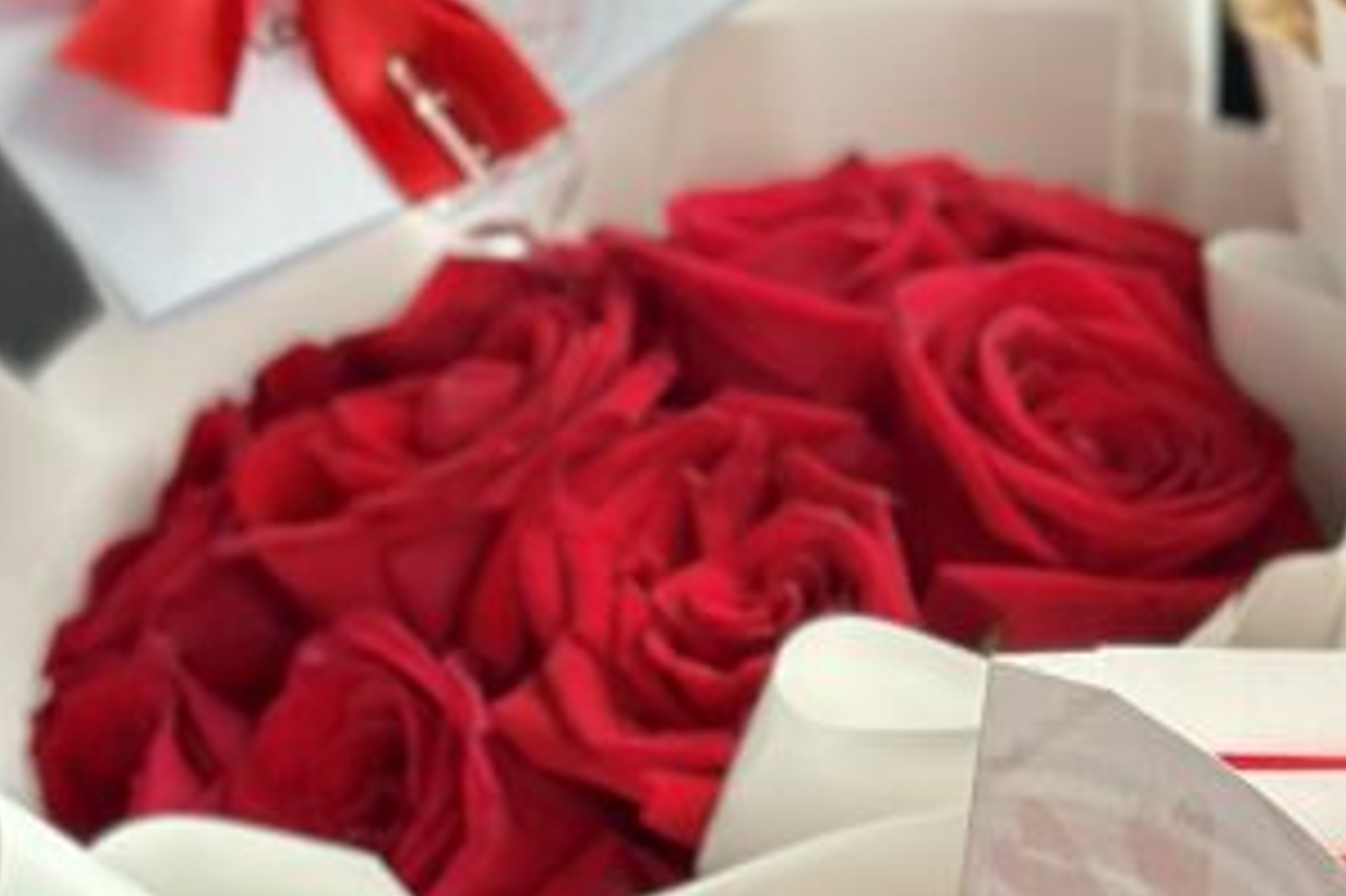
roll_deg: -0.3
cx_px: 1468
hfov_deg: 11.8
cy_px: 1045
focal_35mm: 171
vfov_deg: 8.0
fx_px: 6390
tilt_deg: -38.9
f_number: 1.78
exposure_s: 1/791
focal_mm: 6.86
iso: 80
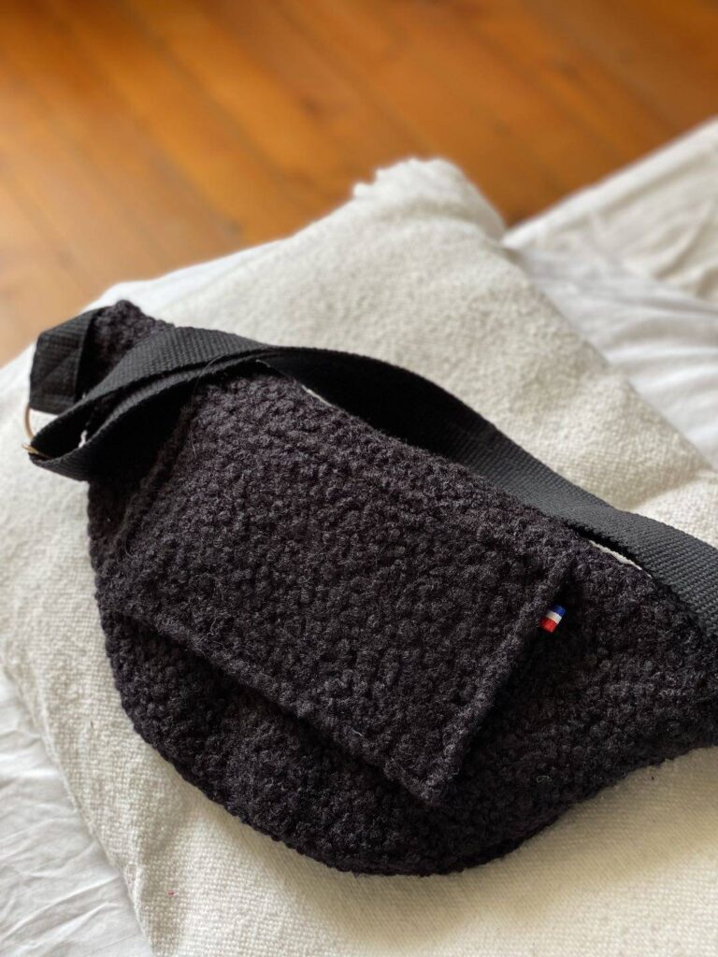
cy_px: 478
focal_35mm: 52
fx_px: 1438
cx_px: 359
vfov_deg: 36.8
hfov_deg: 28.0
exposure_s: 1/122
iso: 80
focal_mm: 6
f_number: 2
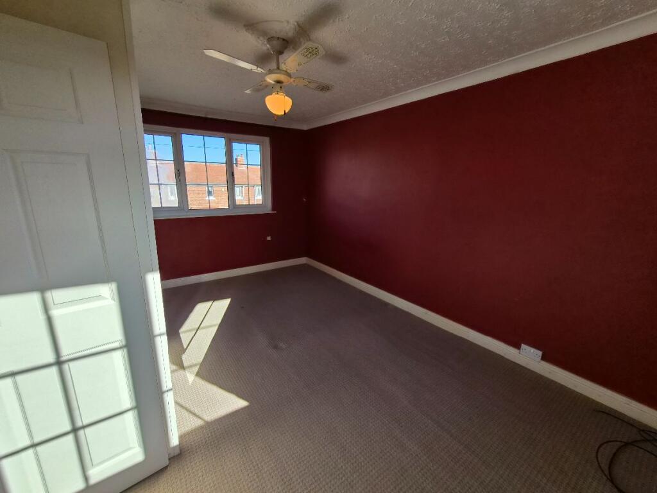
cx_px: 328
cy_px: 246
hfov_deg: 106.2
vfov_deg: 89.9
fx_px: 247
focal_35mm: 13
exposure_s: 1/1368
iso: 100
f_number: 2.2
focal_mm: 2.2
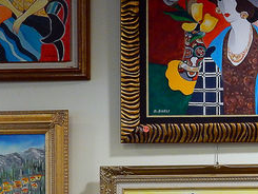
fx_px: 984
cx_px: 157
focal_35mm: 132
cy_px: 170
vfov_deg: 11.2
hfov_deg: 14.9
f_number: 4
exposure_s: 1/30
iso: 200
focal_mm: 6.4
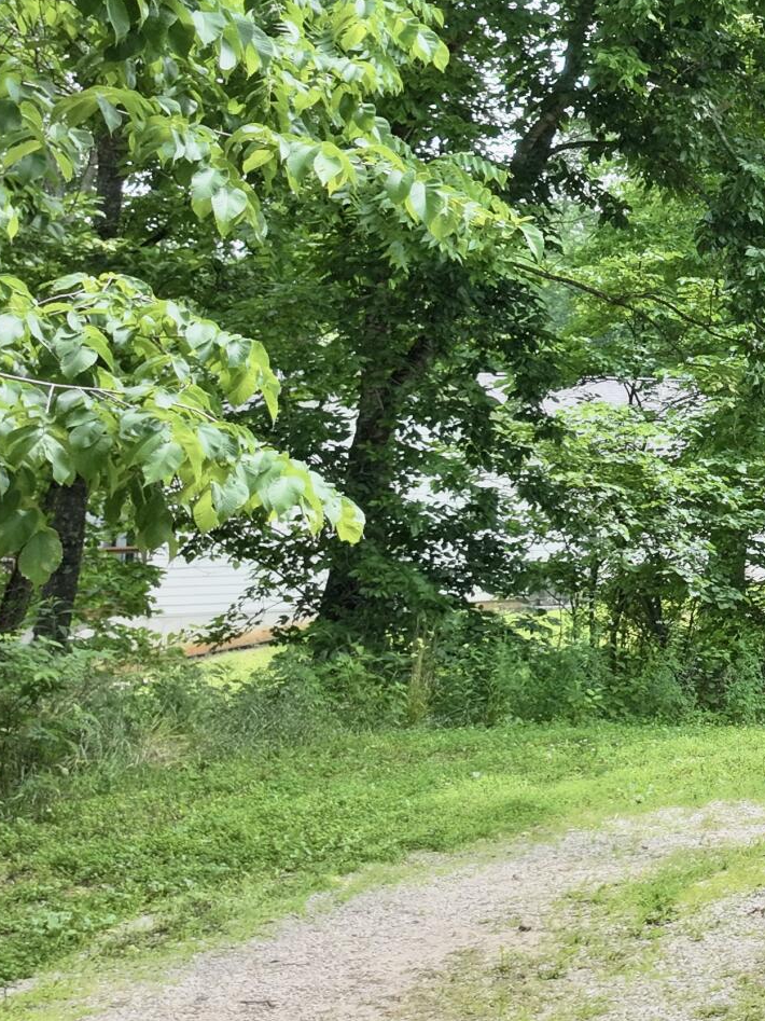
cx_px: 1517
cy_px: 267
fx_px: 2240
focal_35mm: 76
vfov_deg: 25.4
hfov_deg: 15.5
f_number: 4.5
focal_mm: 12.29
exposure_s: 1/120
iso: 100
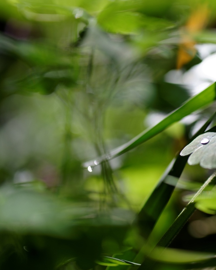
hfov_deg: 9.0
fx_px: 1359
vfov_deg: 11.4
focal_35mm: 170
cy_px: 131
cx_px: 225
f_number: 3.2
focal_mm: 105
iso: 100
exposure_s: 1/1000
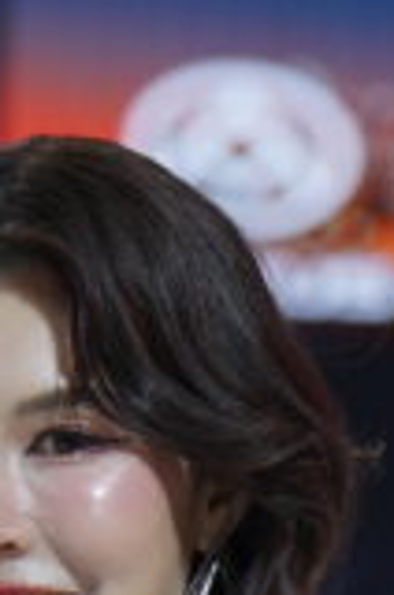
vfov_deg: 3.2
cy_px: 1383
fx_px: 10585
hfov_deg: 2.1
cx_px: -247
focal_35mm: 642
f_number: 4
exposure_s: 1/100
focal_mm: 100
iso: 200
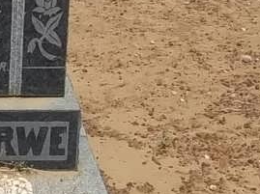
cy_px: 23
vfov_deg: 10.3
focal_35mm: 143
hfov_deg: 13.4
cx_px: -59
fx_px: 1073
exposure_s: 1/800
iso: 80
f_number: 5.5
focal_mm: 5.7
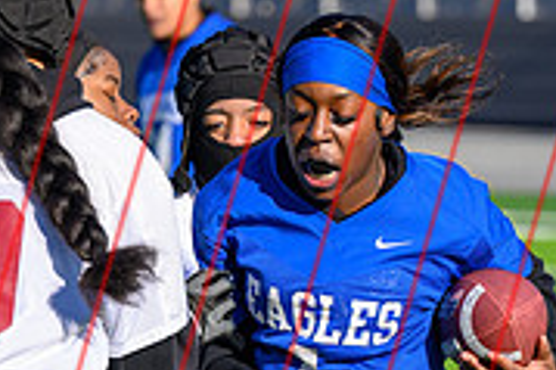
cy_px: 798
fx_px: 6727
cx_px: 353
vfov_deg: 3.1
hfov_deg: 4.7
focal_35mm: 436
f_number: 2.8
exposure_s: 1/1000
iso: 72
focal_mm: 95
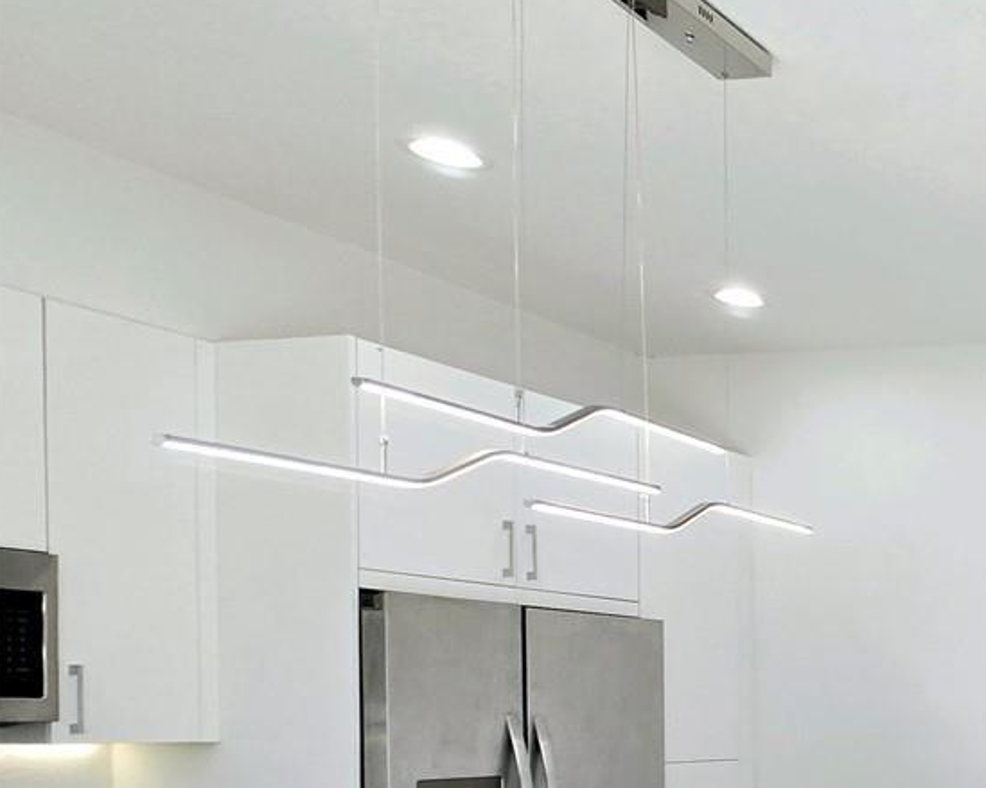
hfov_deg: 30.7
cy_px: 740
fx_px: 1080
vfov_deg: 37.0
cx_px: 1428
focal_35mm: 37
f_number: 2.2
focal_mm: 2.2
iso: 50
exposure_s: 1/123
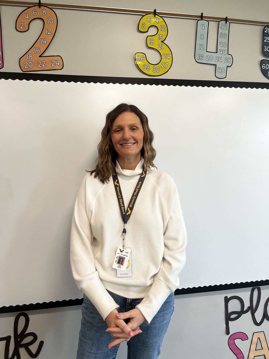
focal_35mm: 26
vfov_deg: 67.3
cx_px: 134
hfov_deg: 53.1
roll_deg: +1.0
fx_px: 269
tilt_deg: -3.2
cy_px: 180
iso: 125
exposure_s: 1/120
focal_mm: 5.1
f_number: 1.6
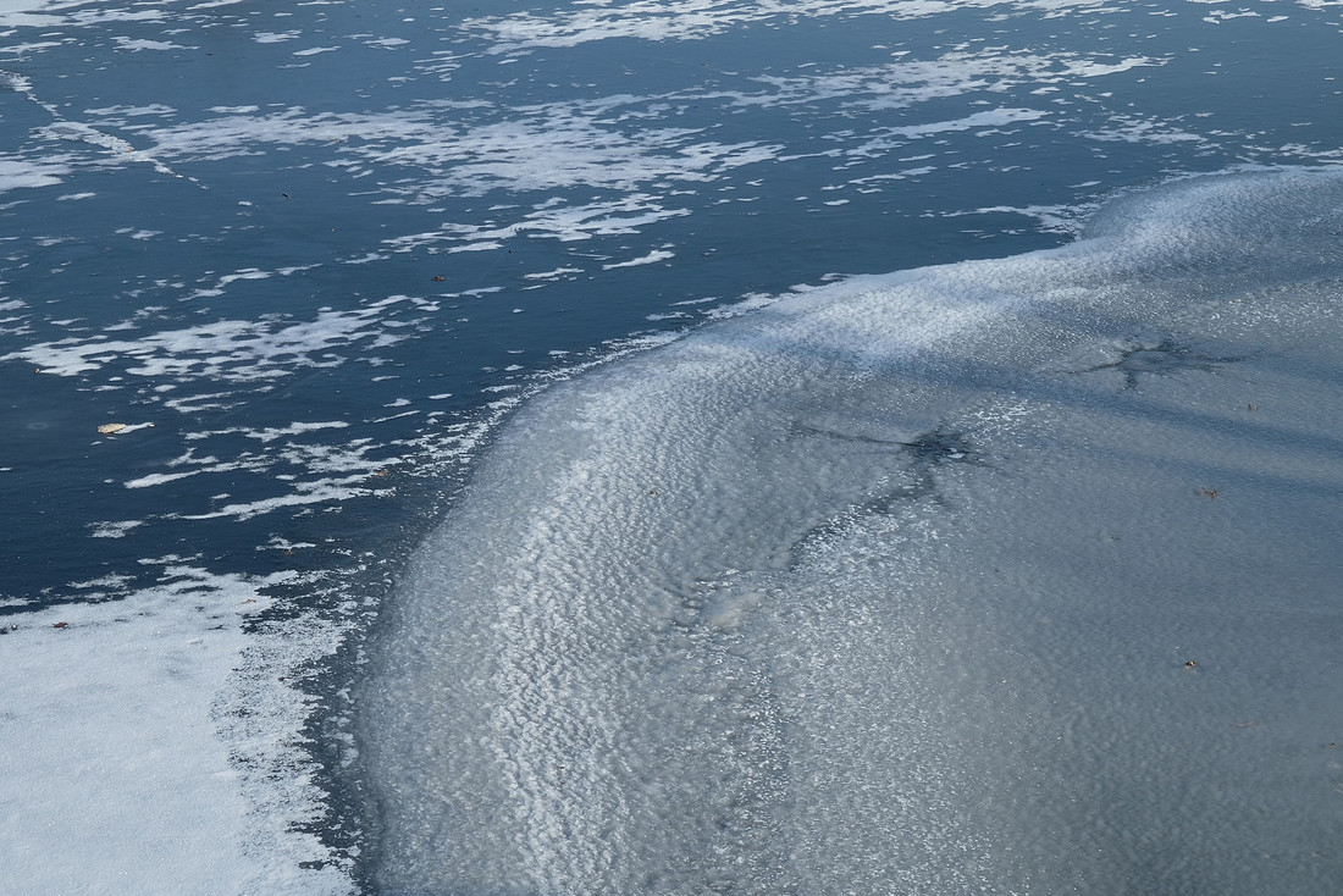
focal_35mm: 83
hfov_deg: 24.5
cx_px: 672
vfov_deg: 16.5
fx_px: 3097
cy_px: 448
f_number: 22
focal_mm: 55
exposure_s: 1/38
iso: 200
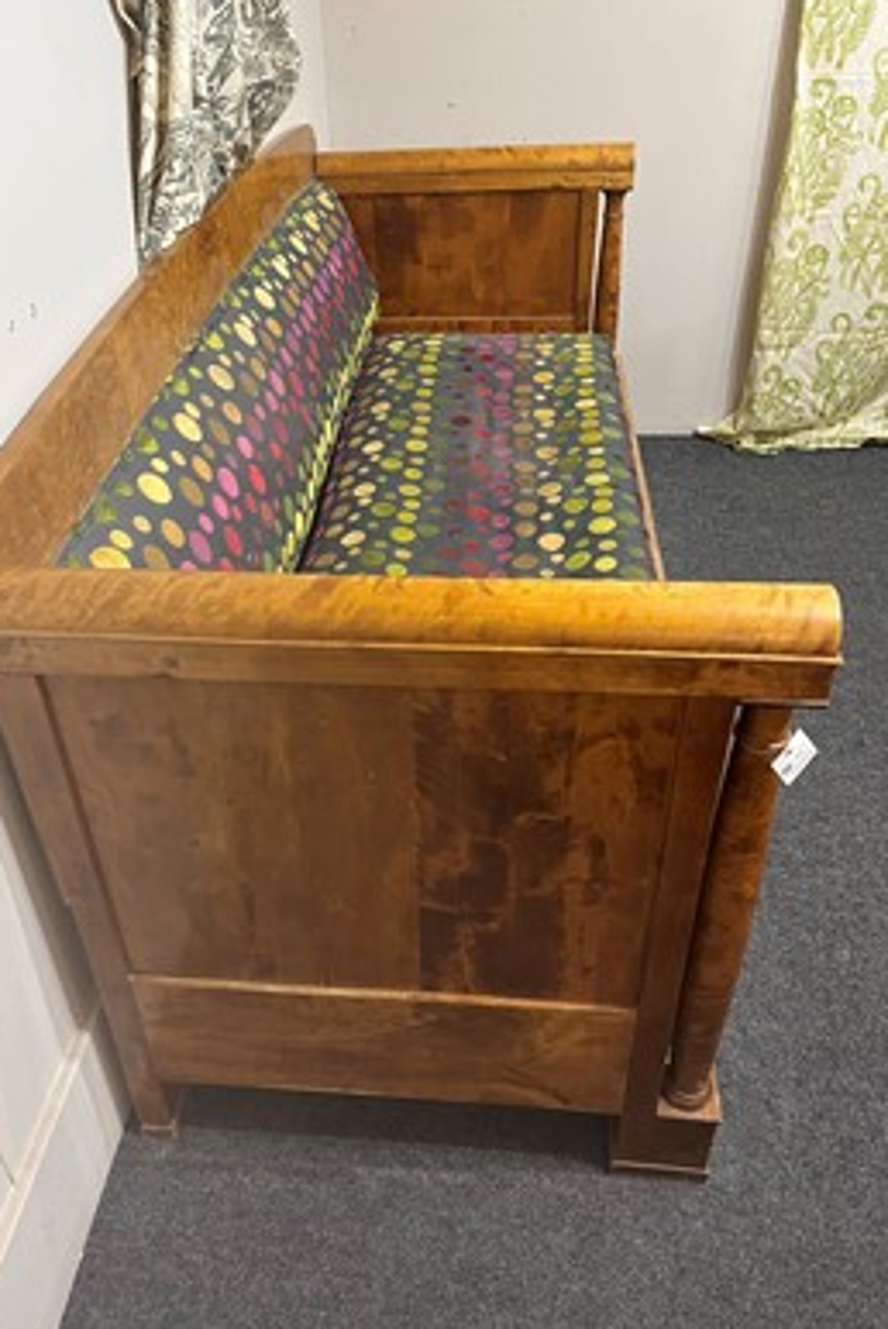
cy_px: 651
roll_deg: +1.0
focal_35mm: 28
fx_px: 1034
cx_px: 385
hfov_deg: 46.4
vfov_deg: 65.4
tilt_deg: -34.8
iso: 250
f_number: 1.6
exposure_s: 1/50
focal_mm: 5.1
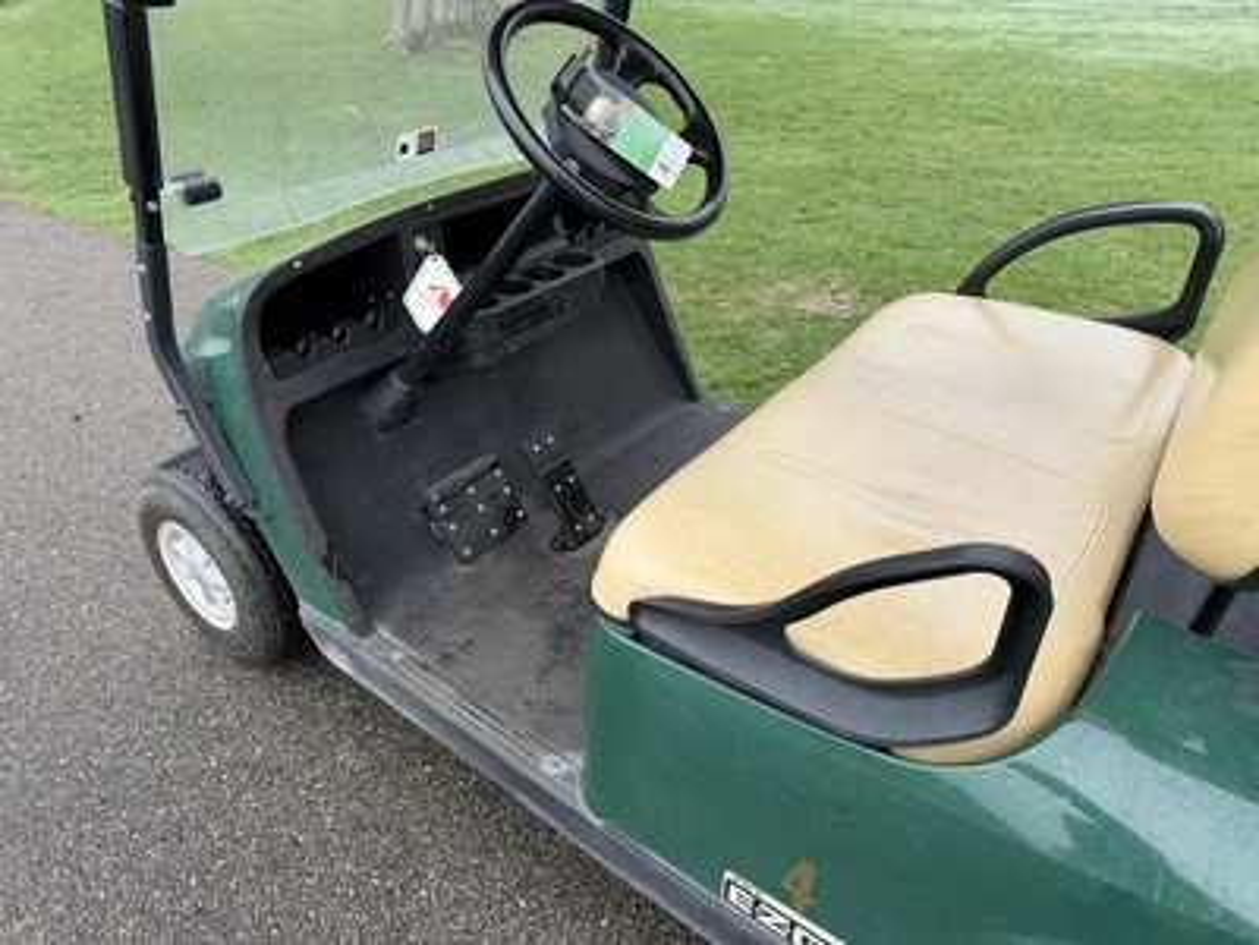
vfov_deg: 56.8
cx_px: 630
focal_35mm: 24
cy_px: 472
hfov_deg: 71.6
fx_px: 873
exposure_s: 1/580
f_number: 1.78
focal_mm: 6.76
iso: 80
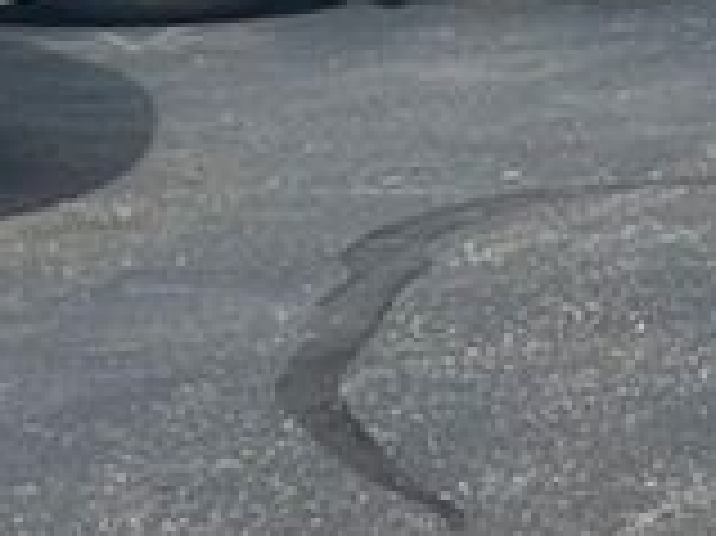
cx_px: 2256
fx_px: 6407
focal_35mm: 310
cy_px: 86
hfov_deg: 5.9
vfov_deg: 4.8
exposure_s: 1/3096
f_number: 1.78
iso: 64
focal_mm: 6.76
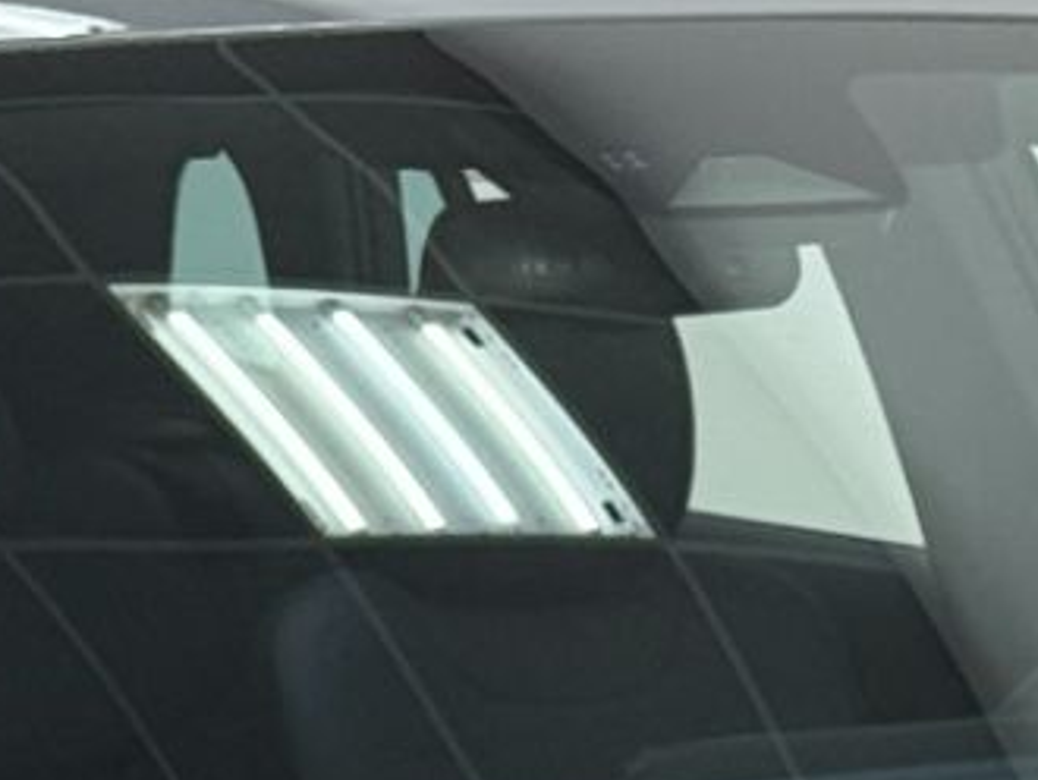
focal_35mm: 279
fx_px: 8372
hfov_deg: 7.1
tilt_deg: -11.2
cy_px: 1673
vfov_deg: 5.2
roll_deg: +1.5
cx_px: 912
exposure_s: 1/120
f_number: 1.78
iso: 250
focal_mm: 6.76
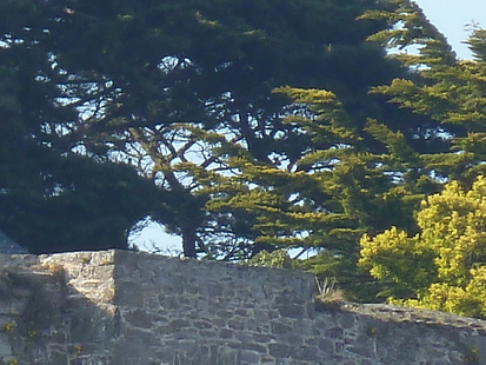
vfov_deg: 1.0
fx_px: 21712
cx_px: -152
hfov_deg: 1.3
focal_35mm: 1546
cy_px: 192
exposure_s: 1/200
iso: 80
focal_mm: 49.2
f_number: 4.9
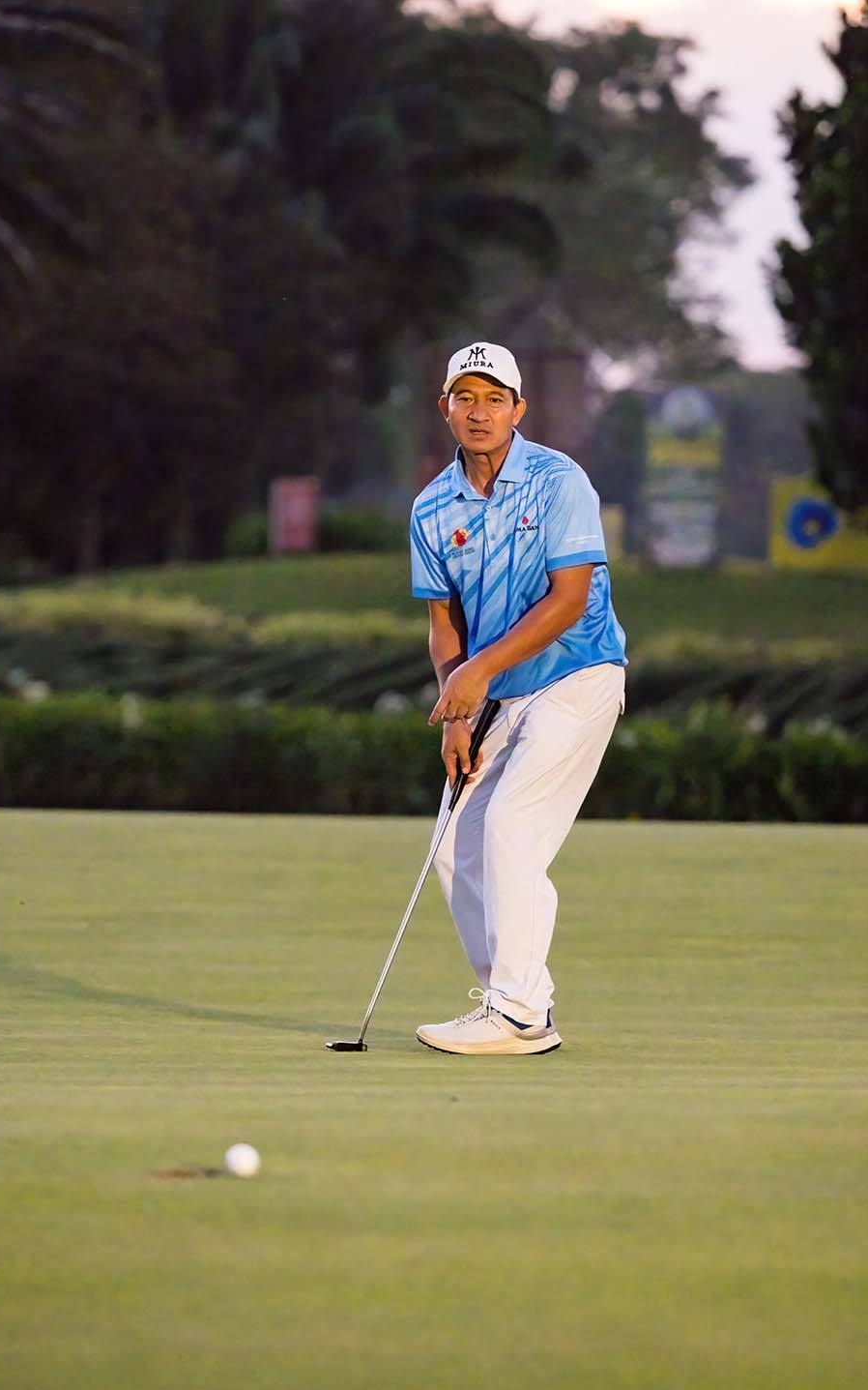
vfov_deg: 14.6
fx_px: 5413
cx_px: 406
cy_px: 695
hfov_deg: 9.2
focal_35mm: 143
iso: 22800
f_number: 2.8
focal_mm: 140
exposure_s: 1/250
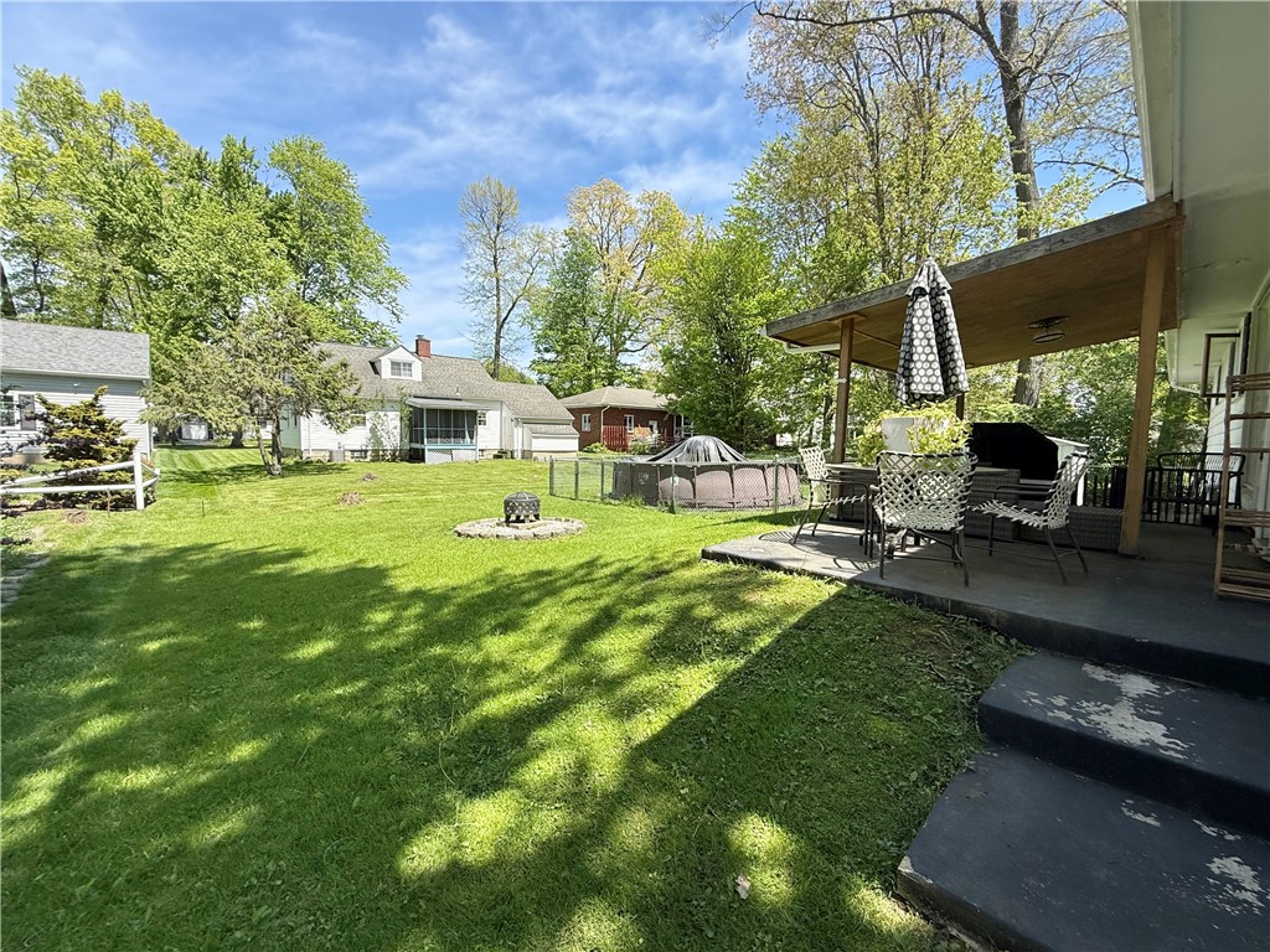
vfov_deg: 85.7
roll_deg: -1.0
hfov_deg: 102.1
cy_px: 476
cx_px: 635
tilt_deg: -4.5
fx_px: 514
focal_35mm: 14
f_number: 2.2
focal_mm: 2.22
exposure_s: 1/970
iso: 50
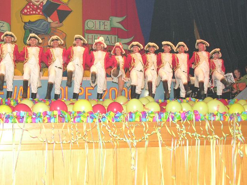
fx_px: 407
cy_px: 91
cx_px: 91
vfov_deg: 25.6
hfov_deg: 33.6
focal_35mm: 57
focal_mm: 11
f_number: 2.9
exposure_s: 1/60.1
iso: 100
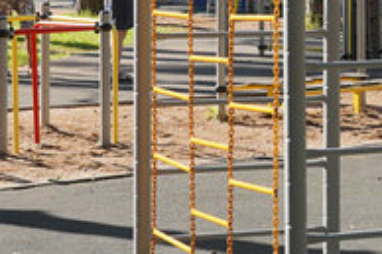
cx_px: 382
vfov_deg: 8.5
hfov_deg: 12.7
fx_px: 1696
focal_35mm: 160
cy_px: -50
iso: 100
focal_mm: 31
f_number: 7.1
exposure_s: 1/160
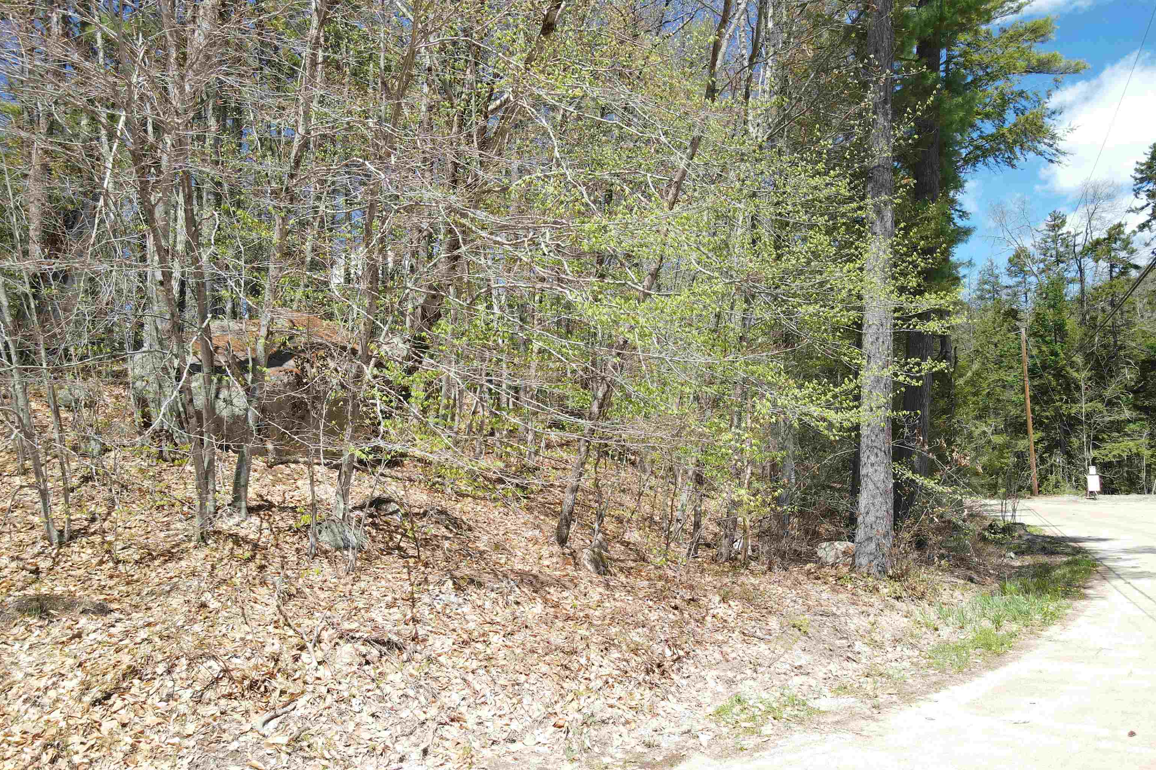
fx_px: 803
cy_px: 415
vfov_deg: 51.2
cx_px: 578
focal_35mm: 25
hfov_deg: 71.5
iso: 100
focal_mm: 4.5
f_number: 2.8
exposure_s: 1/100
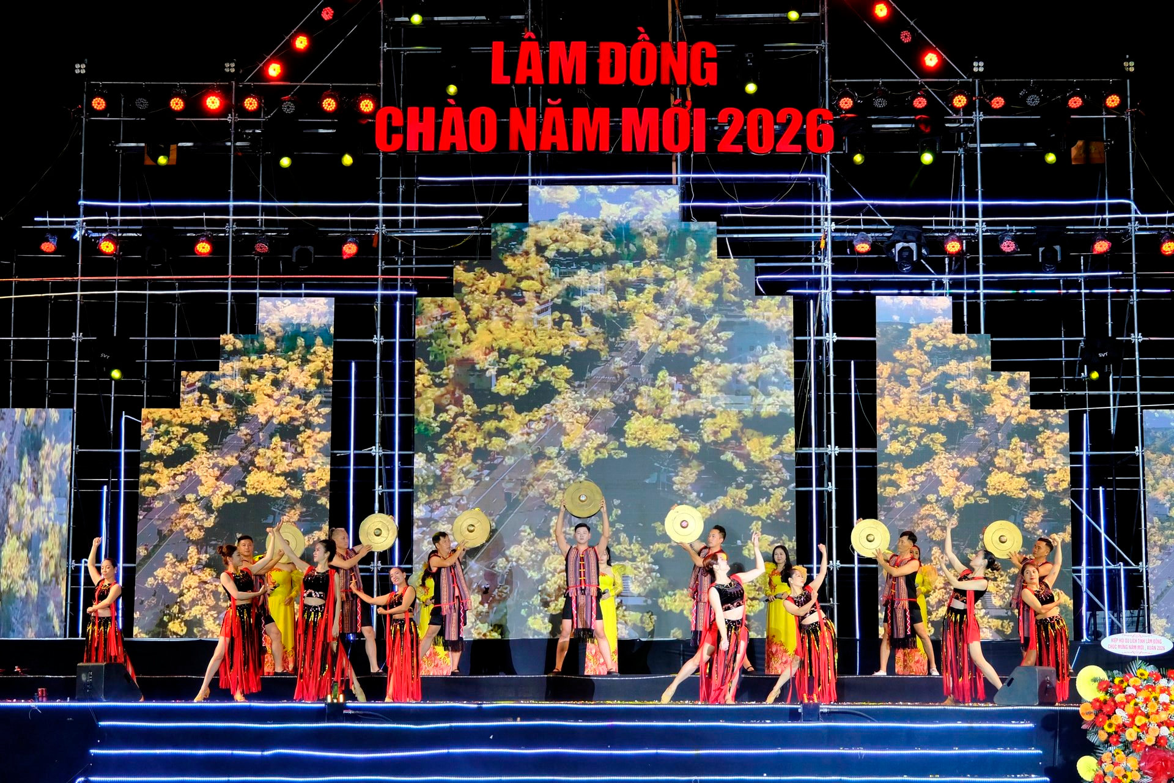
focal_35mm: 54
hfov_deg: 36.9
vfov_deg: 25.1
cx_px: 587
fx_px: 1761
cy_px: 392
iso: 1000
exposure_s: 1/105
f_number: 4
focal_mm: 35.8
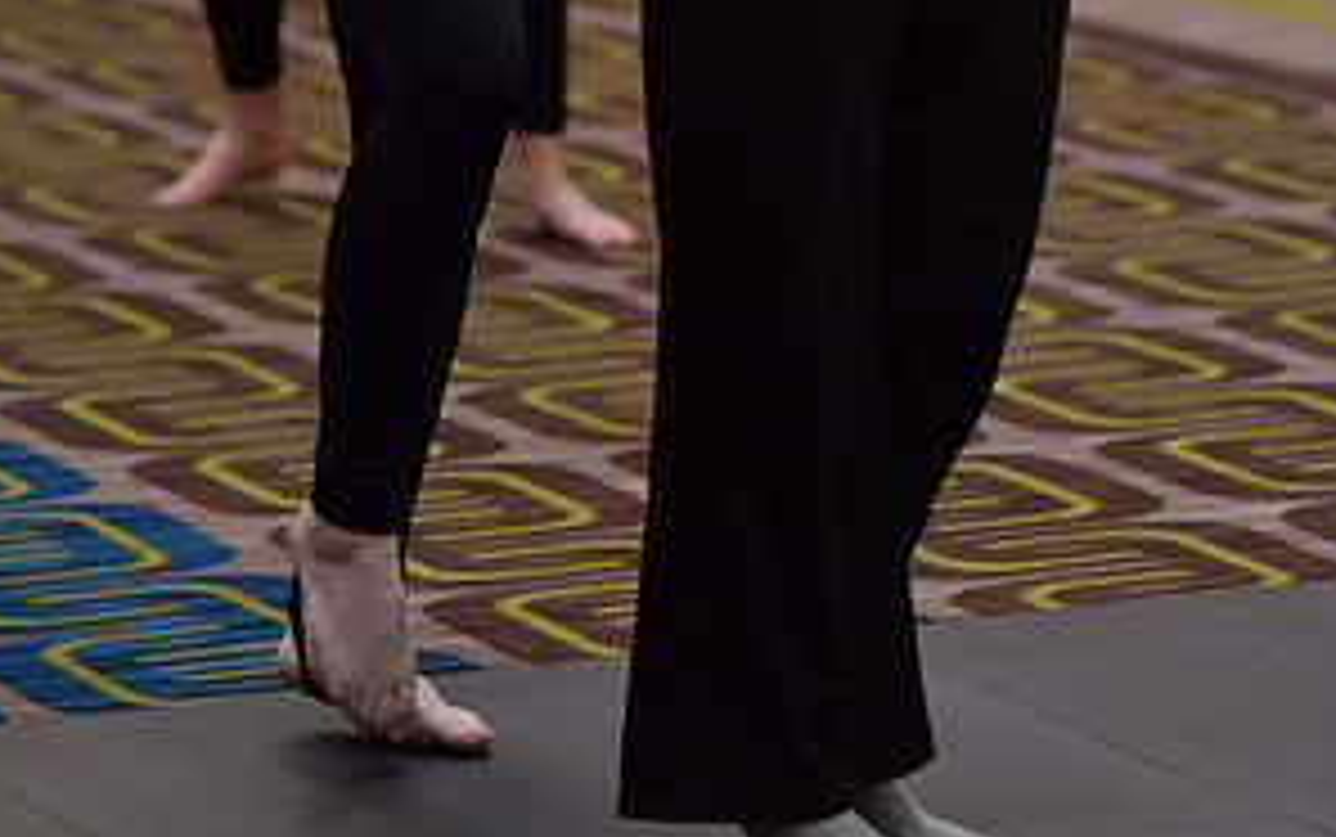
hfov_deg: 8.3
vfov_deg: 5.2
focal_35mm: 253
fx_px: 9217
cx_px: 825
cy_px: -364
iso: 1250
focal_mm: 85
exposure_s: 1/800
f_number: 2
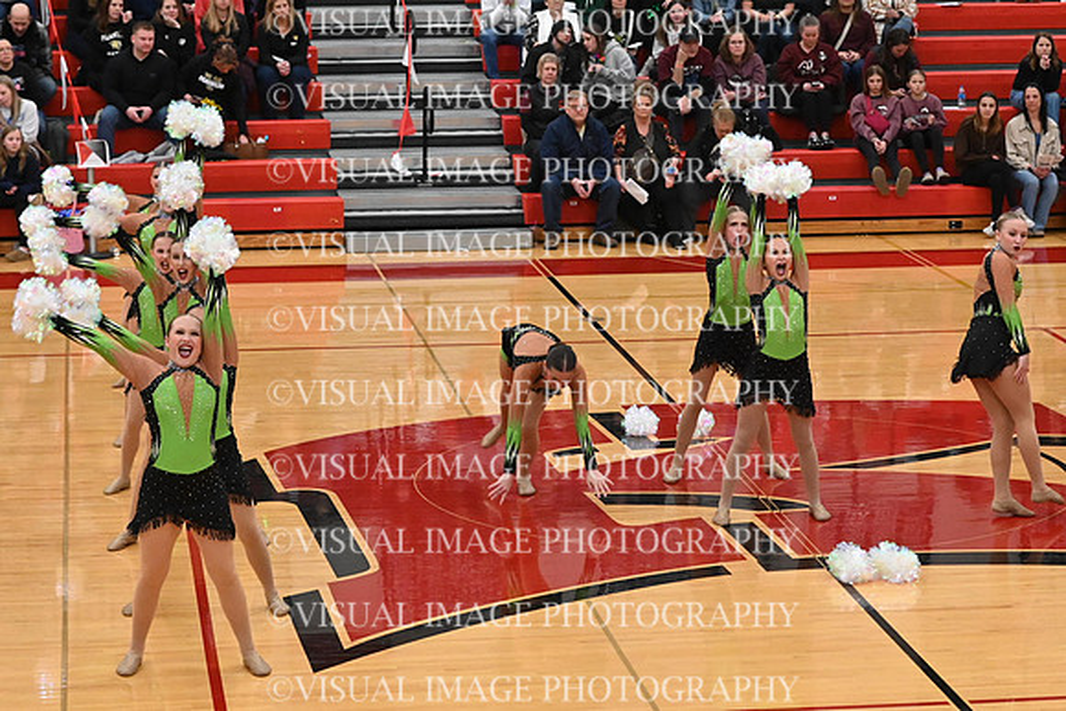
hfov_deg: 19.5
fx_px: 3110
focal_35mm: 105
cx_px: 533
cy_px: 356
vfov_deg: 13.0
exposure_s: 1/400
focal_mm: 70
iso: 8000
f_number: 4
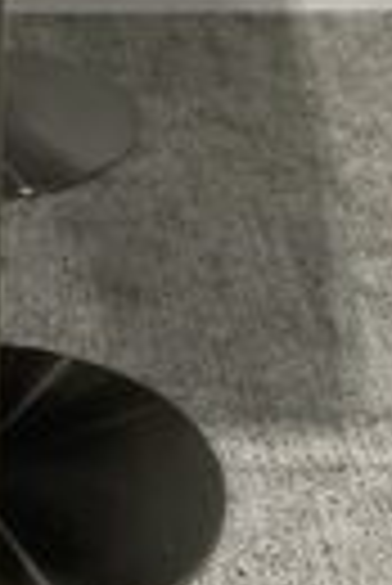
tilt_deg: -23.3
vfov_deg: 17.4
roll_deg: -1.9
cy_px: 97
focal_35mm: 116
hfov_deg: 11.7
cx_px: -45
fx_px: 1889
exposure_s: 1/60
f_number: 1.8
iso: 100
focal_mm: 3
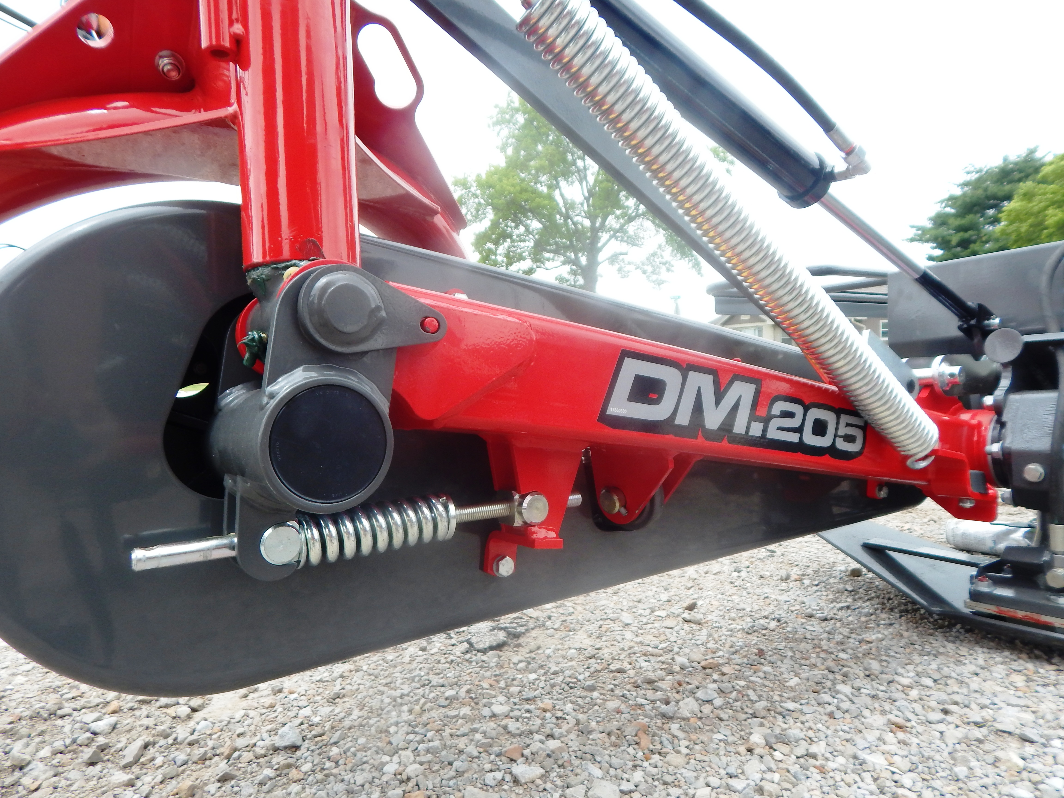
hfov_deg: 76.4
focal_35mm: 22
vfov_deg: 61.1
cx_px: 532
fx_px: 676
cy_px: 399
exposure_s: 1/400
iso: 125
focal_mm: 4
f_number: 3
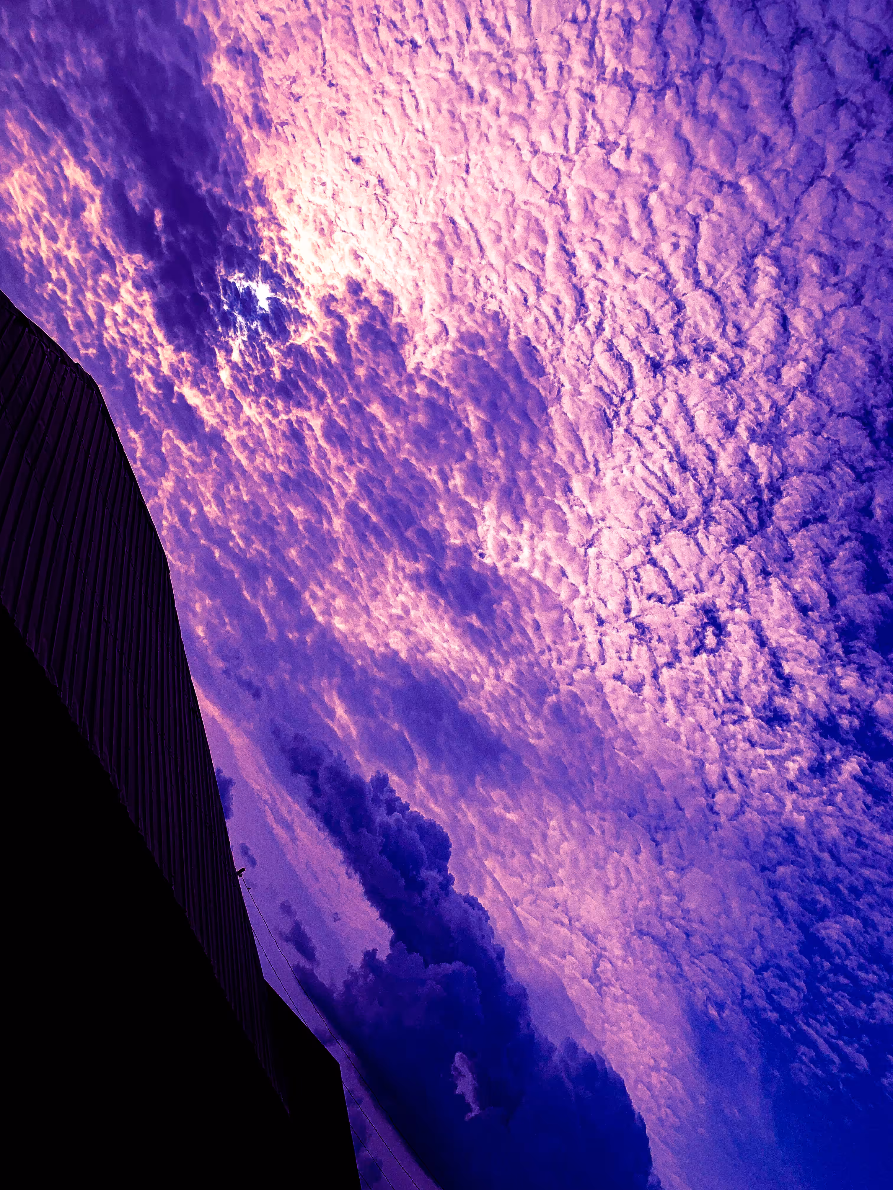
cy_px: 595
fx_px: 894
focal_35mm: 26
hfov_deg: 53.1
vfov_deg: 67.3
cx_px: 446
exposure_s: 1/12000
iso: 25
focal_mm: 4.25
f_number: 1.8
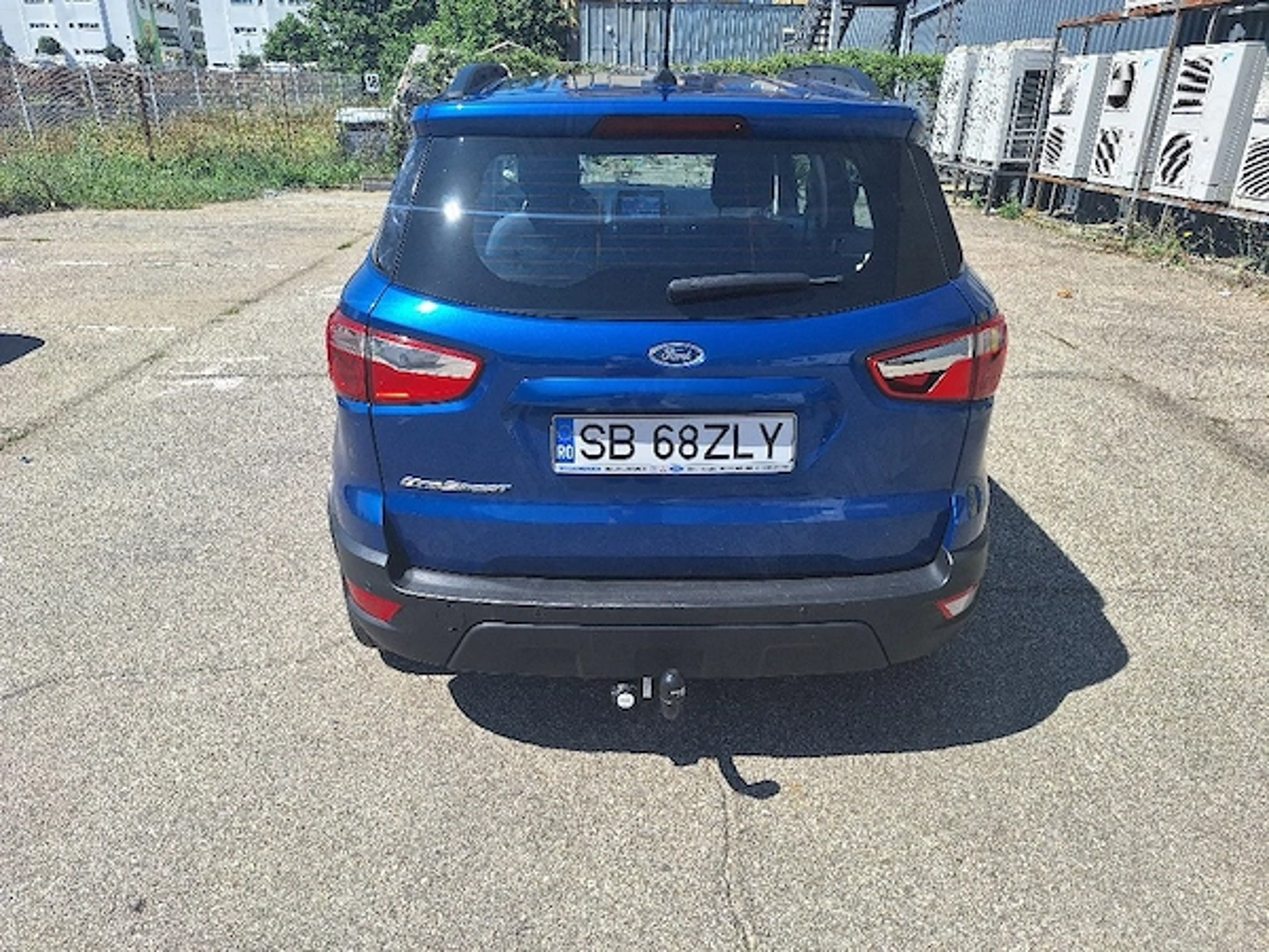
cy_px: 476
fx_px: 843
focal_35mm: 23
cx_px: 634
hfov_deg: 73.9
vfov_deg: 58.9
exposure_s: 1/2000
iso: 40
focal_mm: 5.54
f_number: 1.8
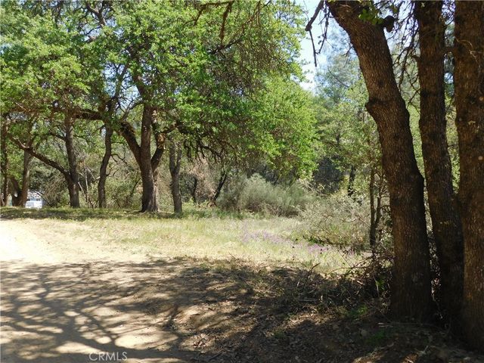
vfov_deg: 36.0
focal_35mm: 40
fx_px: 559
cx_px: 242
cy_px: 182
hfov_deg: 46.8
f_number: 3.6
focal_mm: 7.1
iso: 125
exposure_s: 1/400
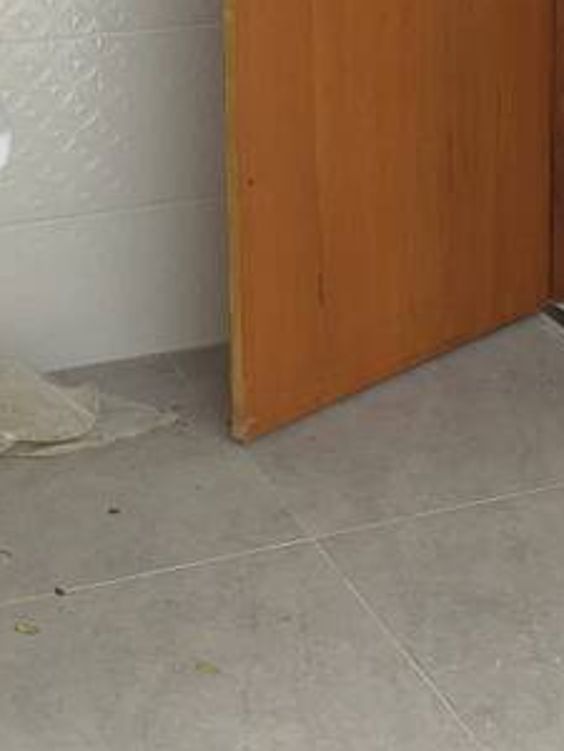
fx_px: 2346
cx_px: 549
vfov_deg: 17.7
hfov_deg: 13.5
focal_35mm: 108
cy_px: -18
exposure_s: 1/120
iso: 40
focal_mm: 4.6
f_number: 1.8
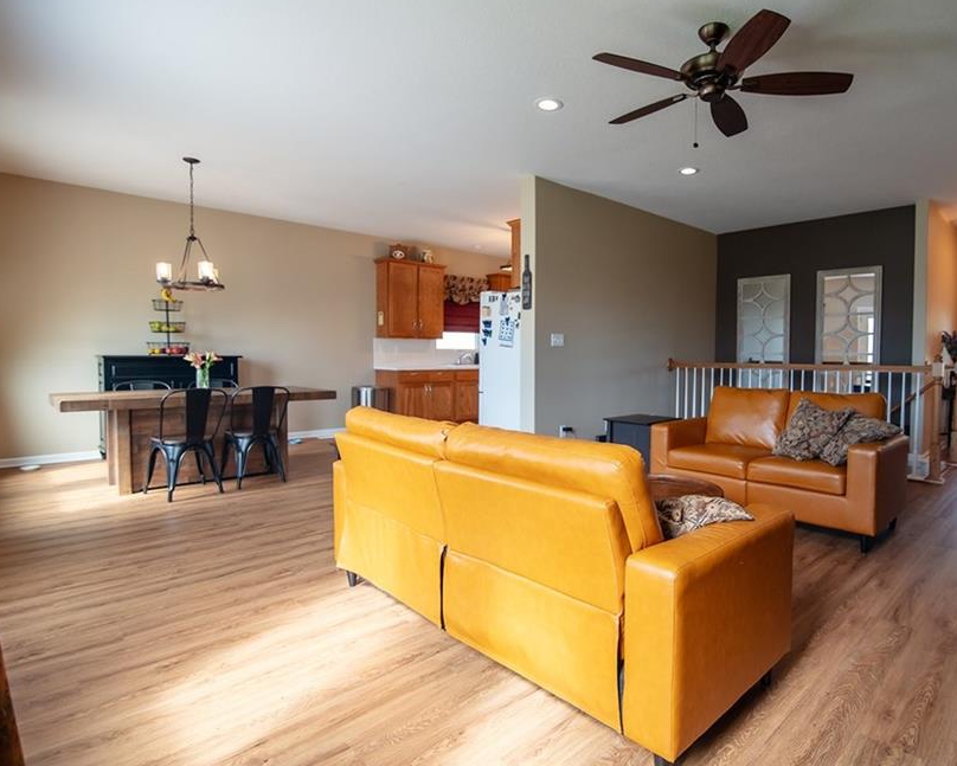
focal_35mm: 19
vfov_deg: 70.9
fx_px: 538
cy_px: 373
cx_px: 573
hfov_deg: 82.3
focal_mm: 16
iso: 400
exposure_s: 1/160
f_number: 4
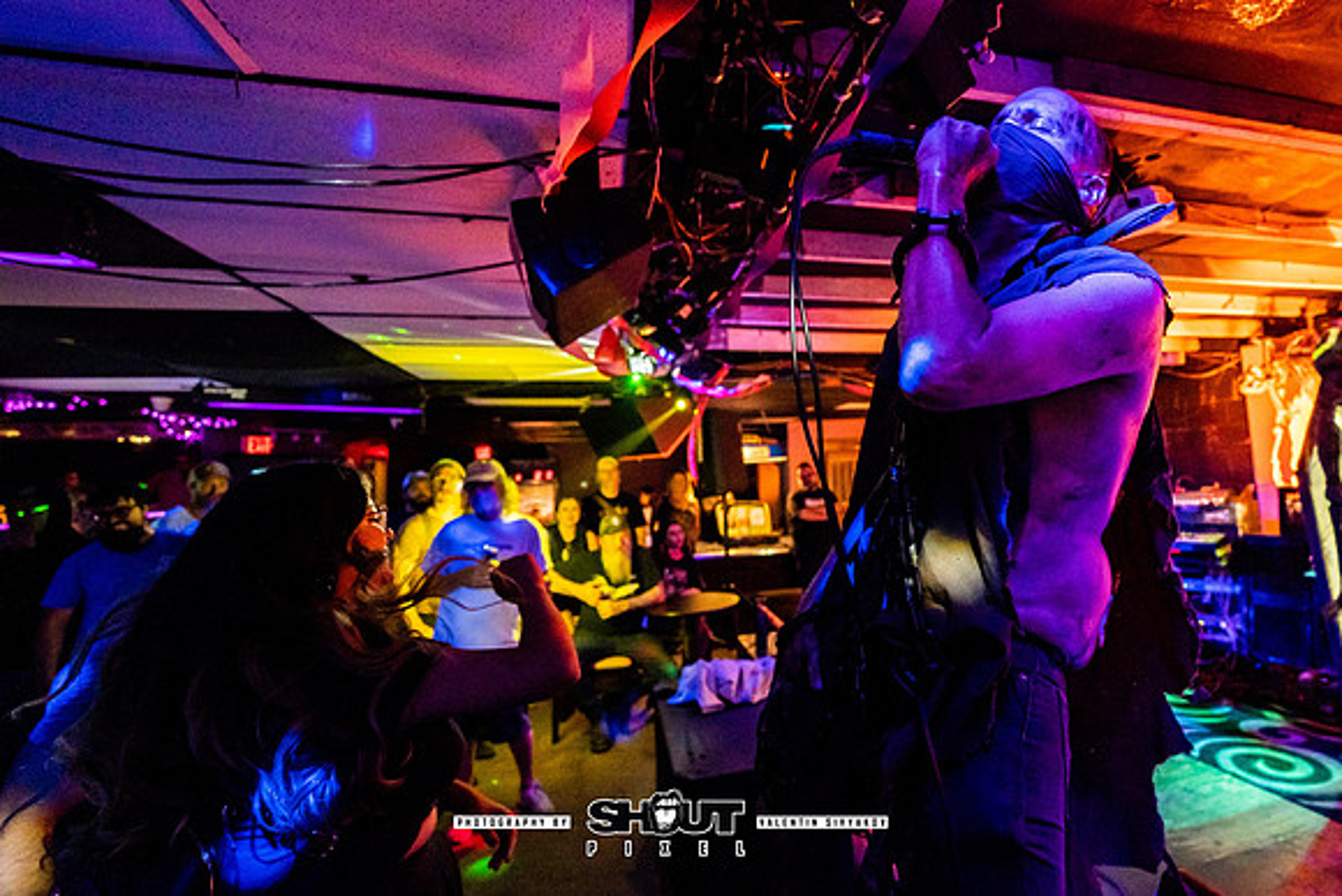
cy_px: 411
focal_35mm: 17
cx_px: 830
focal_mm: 14
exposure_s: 1/200
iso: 3200
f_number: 2.8
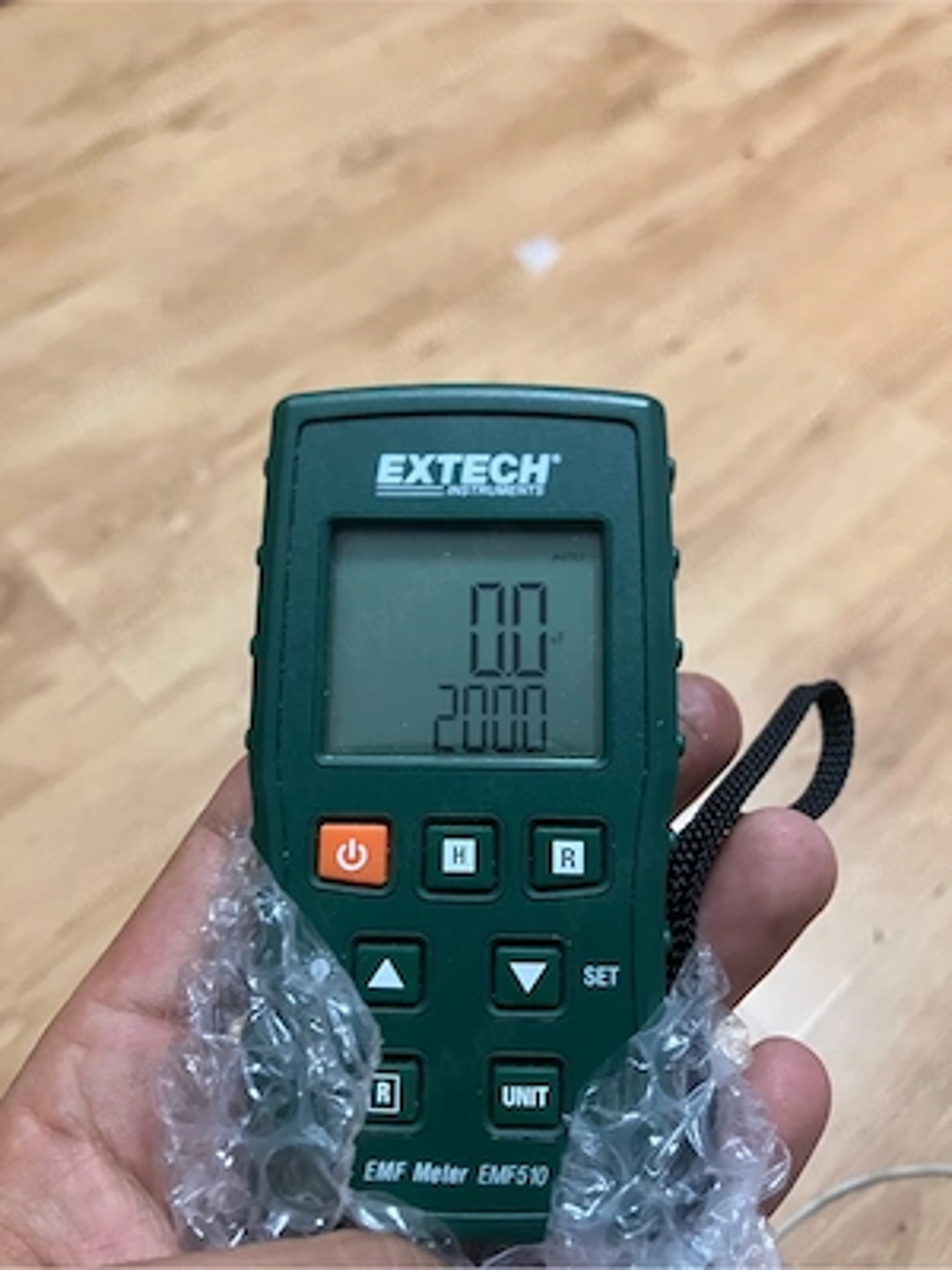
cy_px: 635
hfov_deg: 49.7
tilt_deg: -56.0
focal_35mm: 28
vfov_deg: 63.4
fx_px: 1027
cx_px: 476
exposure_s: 1/30
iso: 500
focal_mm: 3.99
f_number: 1.8
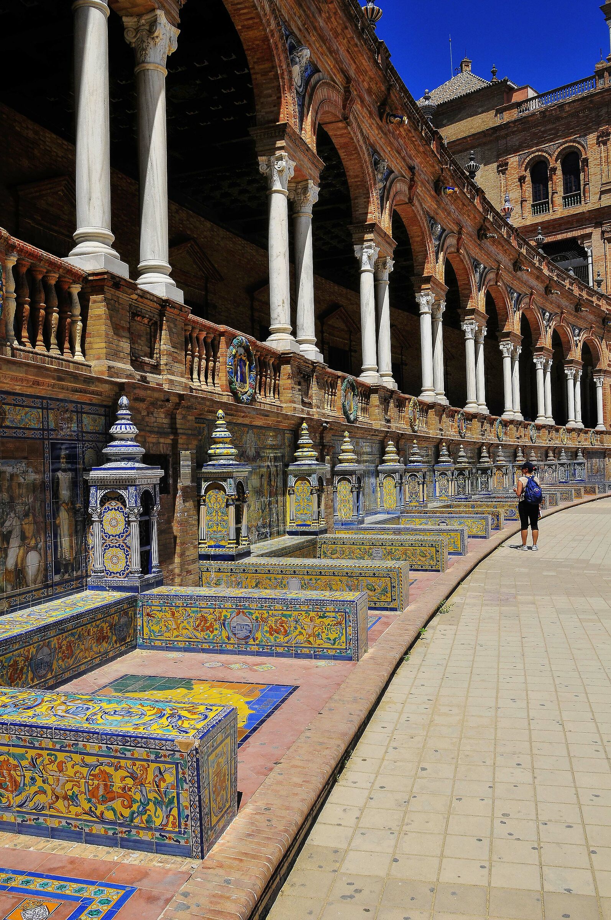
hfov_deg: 43.5
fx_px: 766
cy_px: 460
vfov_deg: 62.0
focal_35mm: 30
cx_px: 306
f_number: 10
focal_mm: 20
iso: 250
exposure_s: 1/160
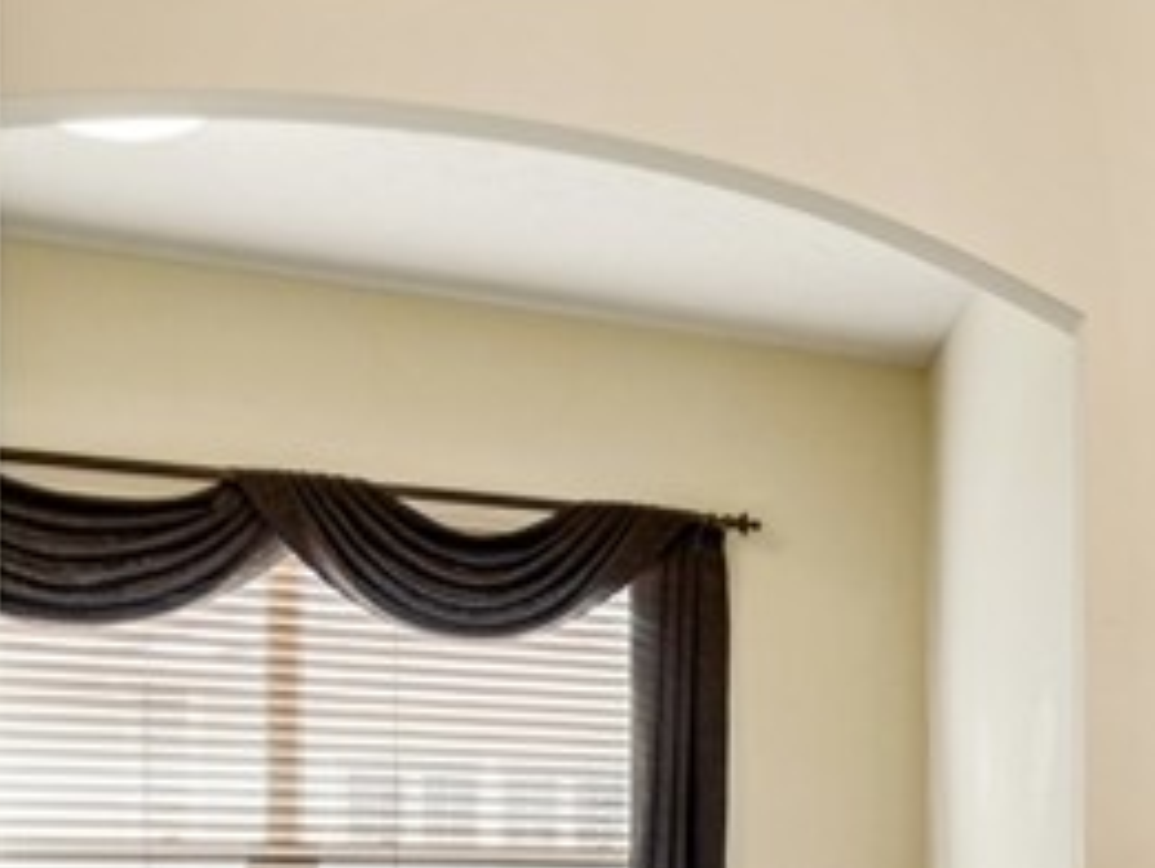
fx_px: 1869
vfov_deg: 24.7
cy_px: 906
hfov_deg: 22.1
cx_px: 2044
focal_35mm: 56
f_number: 5.6
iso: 200
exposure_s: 1/25
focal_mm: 14
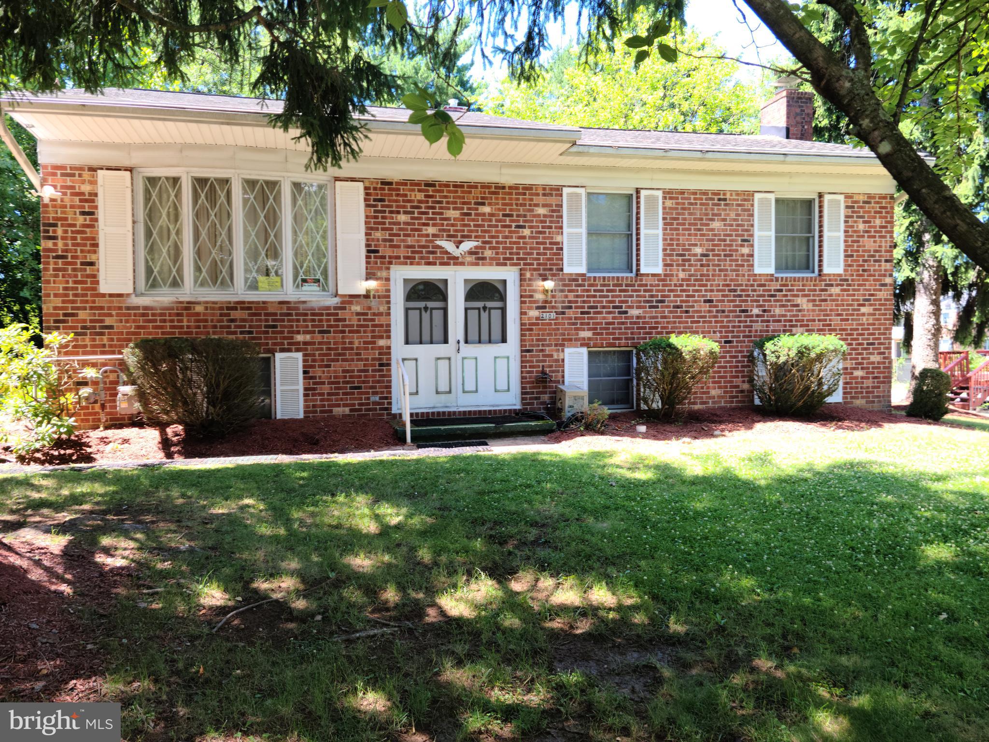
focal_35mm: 28
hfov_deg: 63.4
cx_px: 494
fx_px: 800
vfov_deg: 49.7
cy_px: 371
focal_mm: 5.9
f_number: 2
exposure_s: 1/120
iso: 40
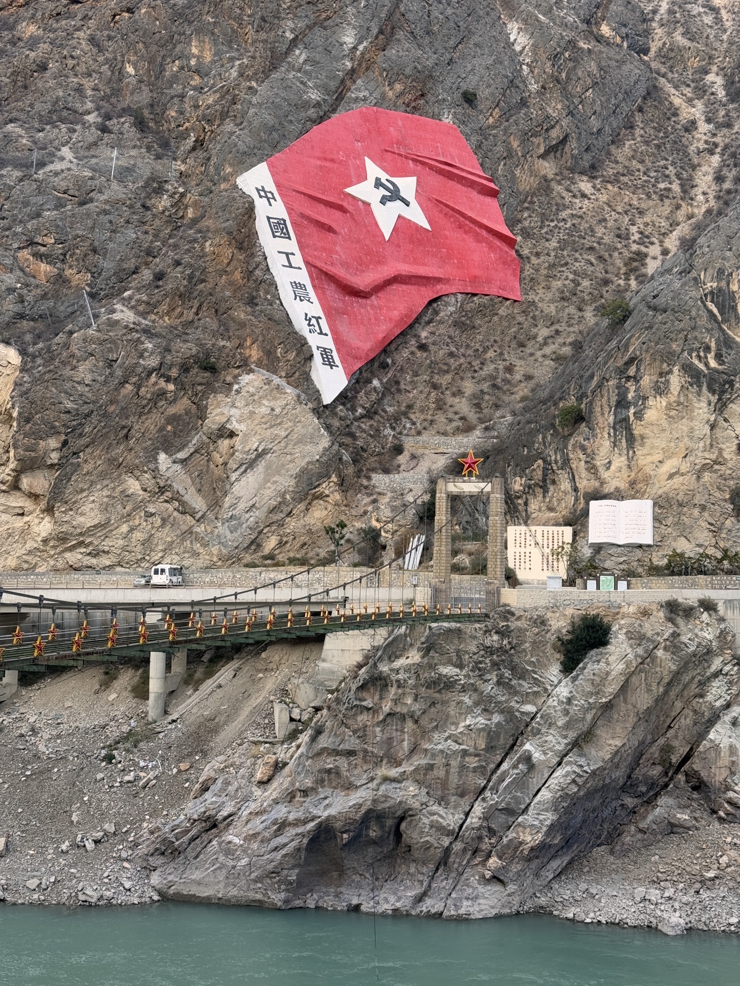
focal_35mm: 48
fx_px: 1368
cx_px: 370
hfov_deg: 30.3
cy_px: 493
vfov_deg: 39.7
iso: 64
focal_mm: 6.76
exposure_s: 1/572
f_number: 1.78
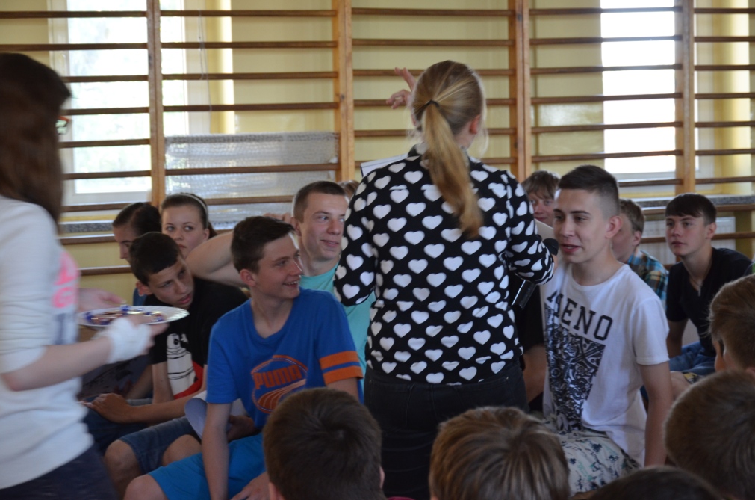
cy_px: 248
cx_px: 376
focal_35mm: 79
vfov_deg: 17.2
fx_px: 1653
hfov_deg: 25.7
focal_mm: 52
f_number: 5
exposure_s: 1/50
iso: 800
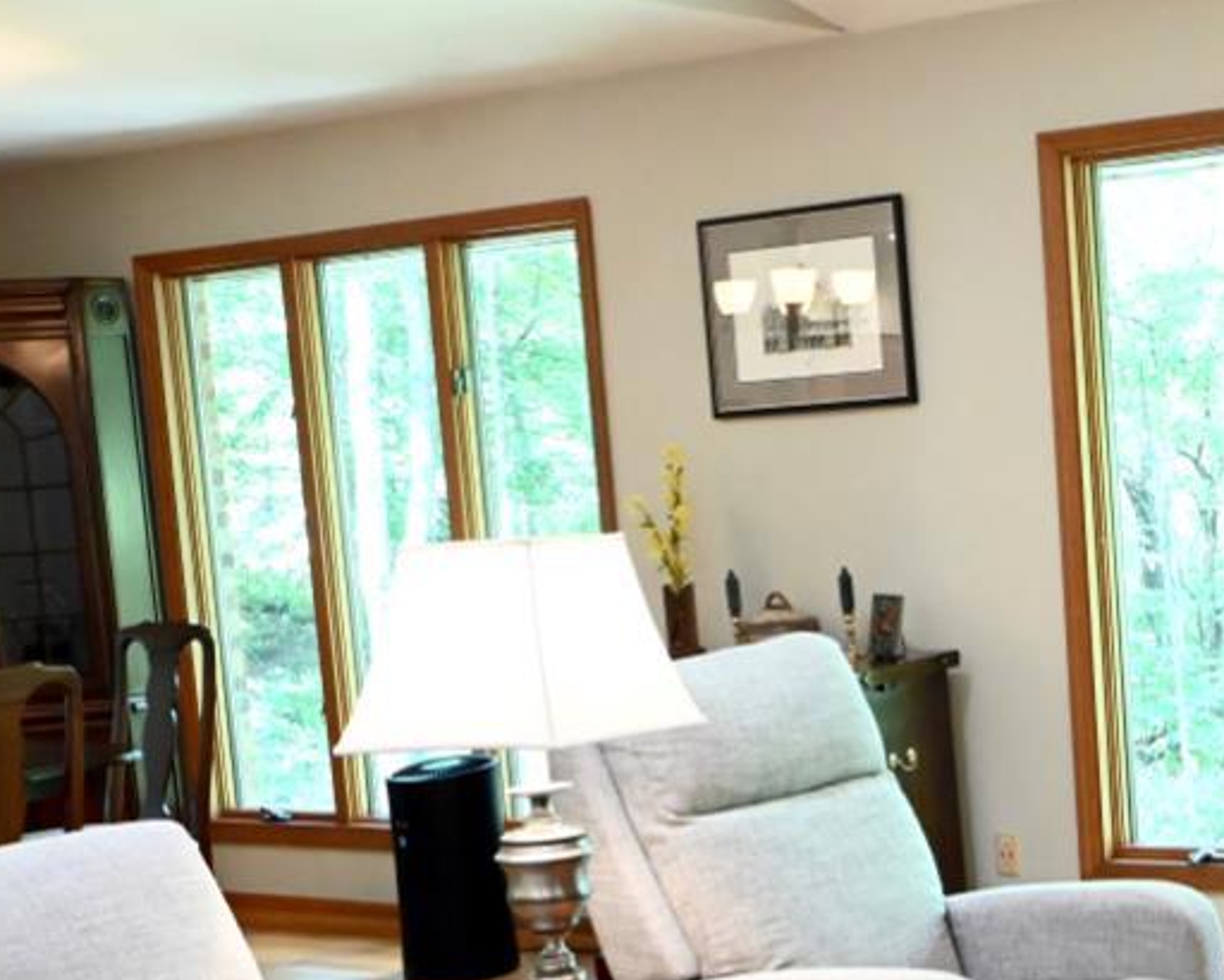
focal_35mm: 66
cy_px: 770
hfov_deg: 27.5
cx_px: 1150
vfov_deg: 22.9
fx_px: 2392
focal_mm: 24
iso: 6400
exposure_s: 1/60
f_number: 9
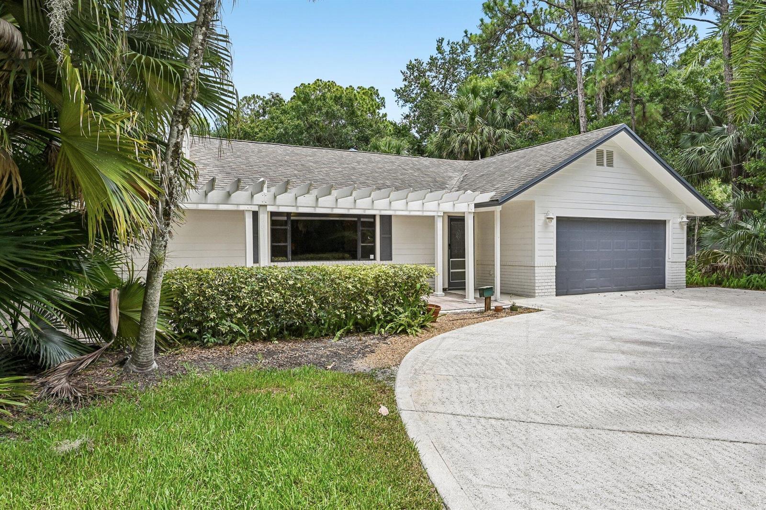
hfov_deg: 77.3
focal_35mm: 22
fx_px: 479
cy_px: 255
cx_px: 383
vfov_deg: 56.1
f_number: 8
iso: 800
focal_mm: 22.5
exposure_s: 1/1600
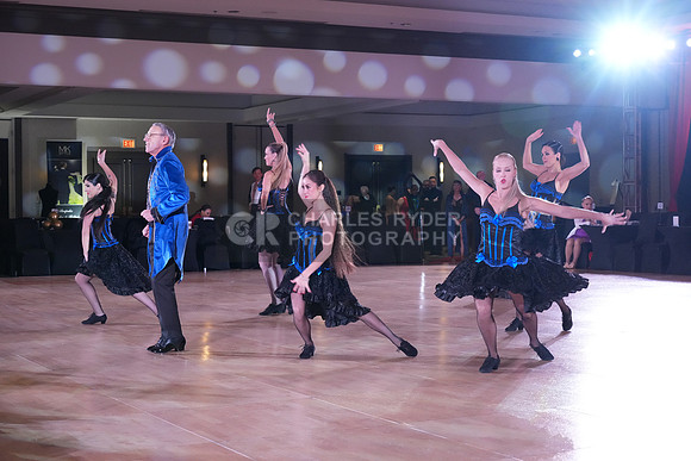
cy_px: 230
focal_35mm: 60
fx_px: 1152
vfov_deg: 22.6
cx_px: 346
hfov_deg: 33.4
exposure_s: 1/250
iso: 5000
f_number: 5.6
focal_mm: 60
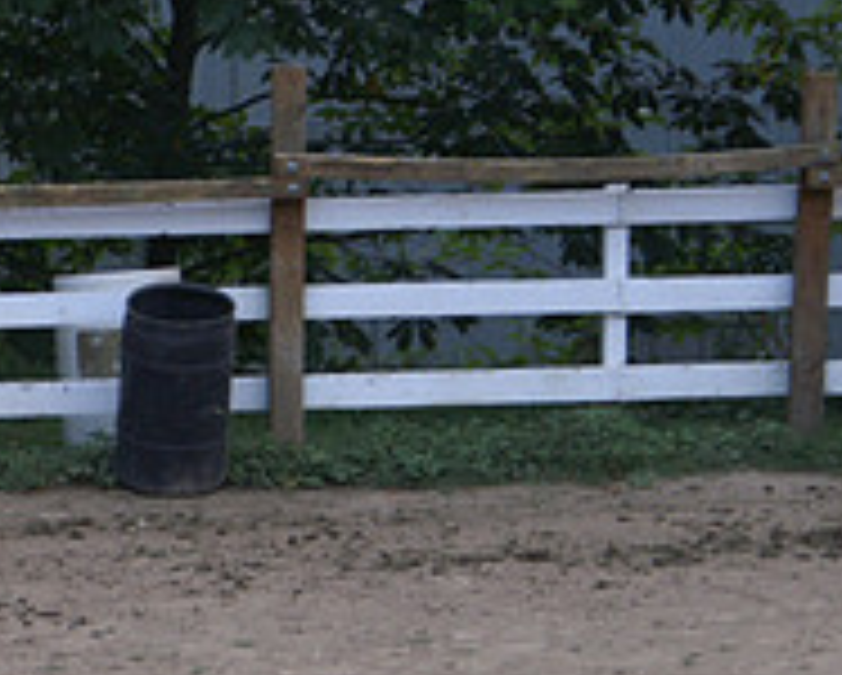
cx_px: -279
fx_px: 7609
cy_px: 598
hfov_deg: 6.3
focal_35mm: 305
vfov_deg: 5.1
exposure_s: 1/80
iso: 400
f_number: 5.6
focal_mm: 70
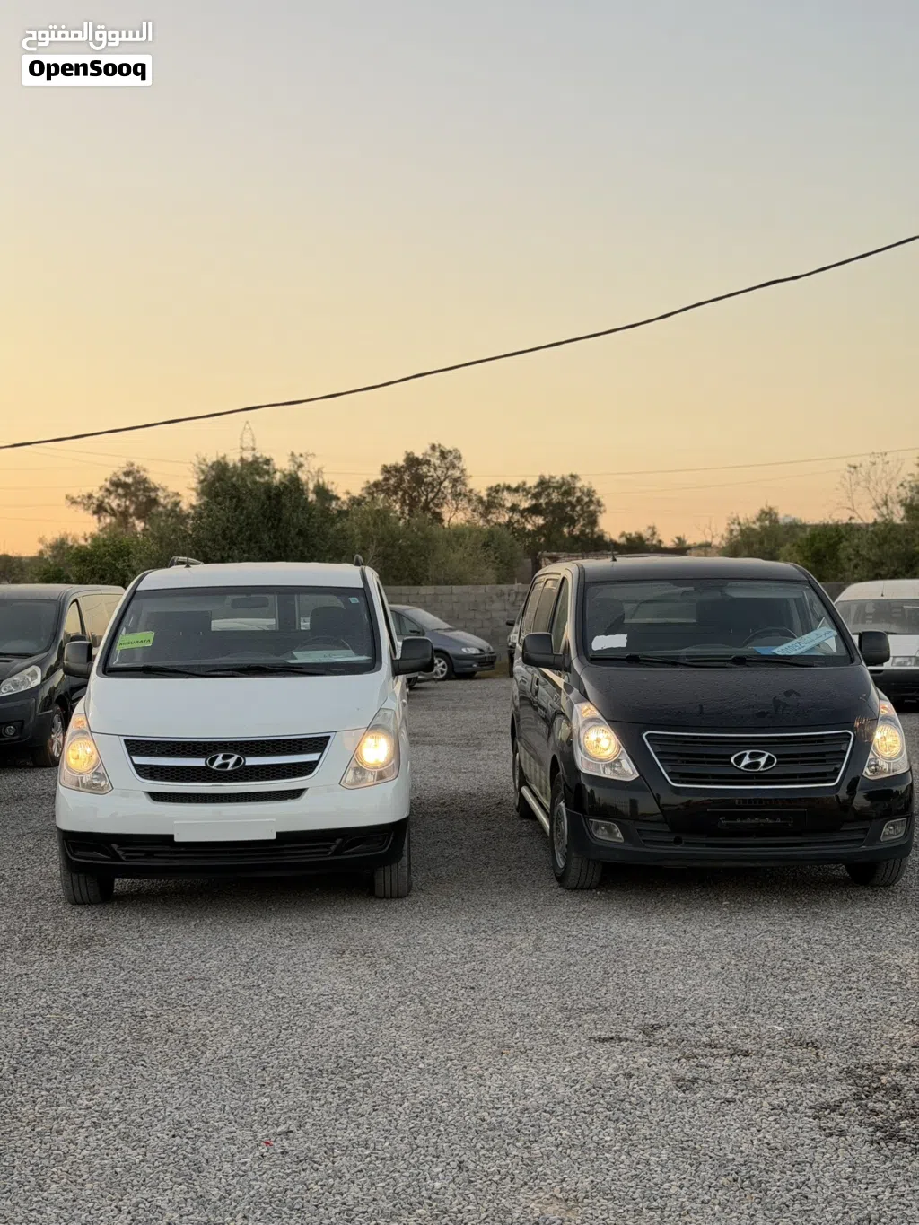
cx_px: 460
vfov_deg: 39.7
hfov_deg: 30.3
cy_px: 612
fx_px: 1699
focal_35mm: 48
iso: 100
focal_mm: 6.76
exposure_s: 1/204
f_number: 1.78
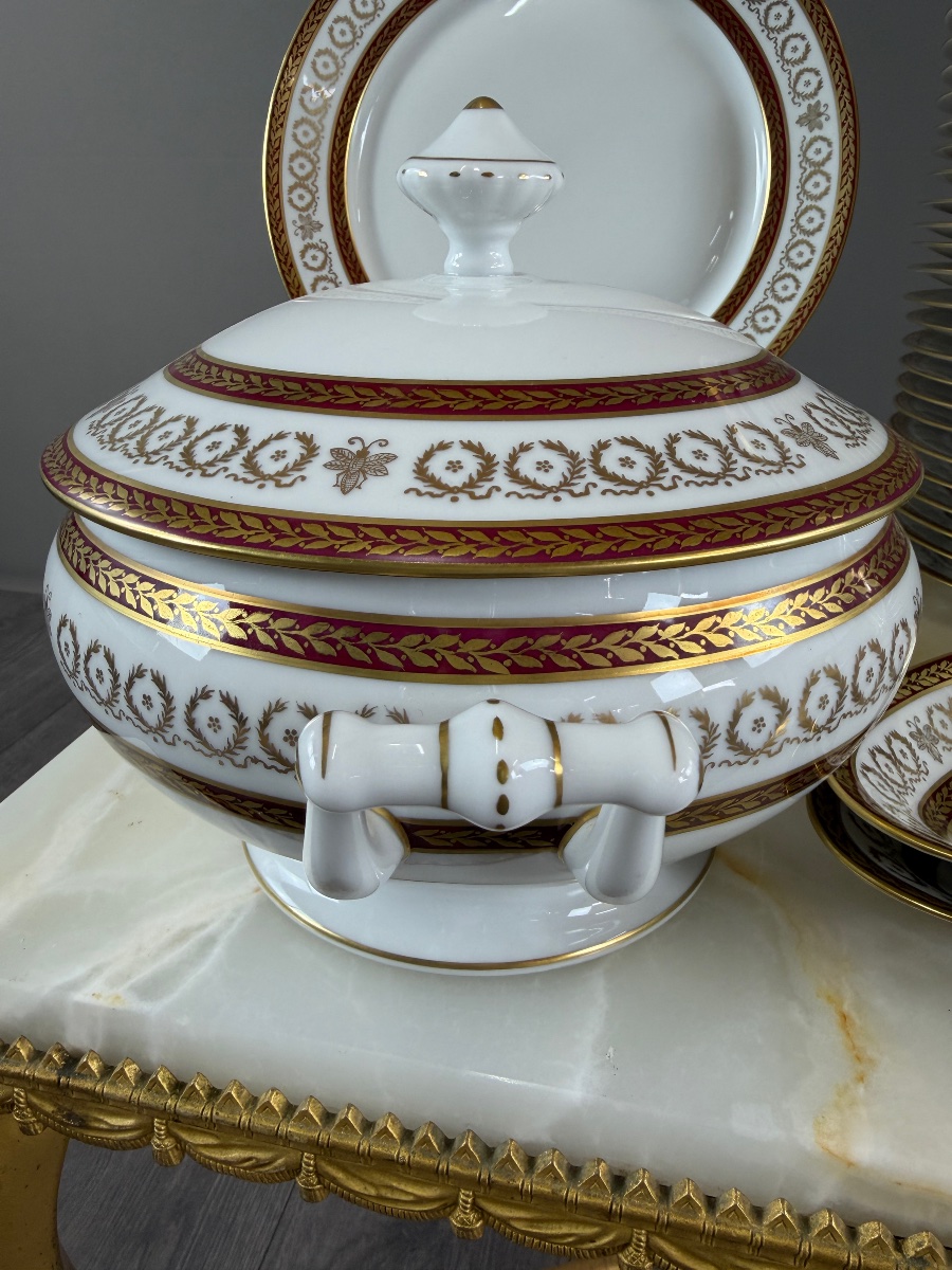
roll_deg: -1.4
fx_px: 880
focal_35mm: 24
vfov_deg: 71.6
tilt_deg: -20.2
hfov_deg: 56.8
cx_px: 476
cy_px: 635
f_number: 2.2
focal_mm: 2.22
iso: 80
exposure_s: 1/100
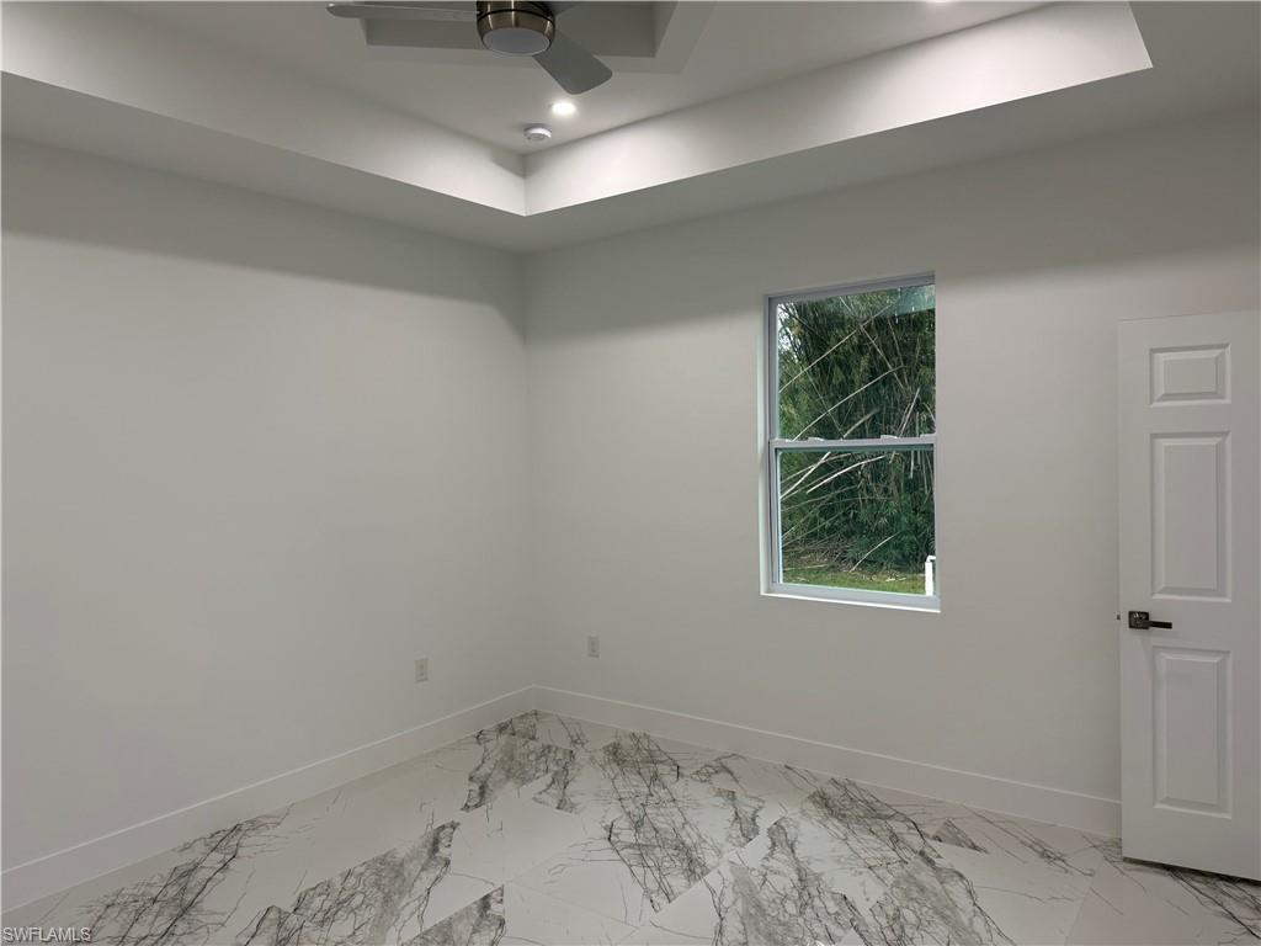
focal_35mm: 24
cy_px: 473
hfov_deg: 71.6
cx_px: 630
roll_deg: +1.7
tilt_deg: -1.8
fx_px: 874
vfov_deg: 56.8
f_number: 1.78
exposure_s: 1/120
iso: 100
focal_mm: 6.76
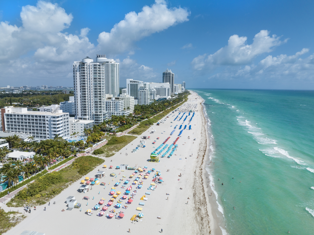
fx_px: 218
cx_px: 157
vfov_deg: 56.8
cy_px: 118
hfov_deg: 71.6
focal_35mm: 24
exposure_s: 1/400
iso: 100
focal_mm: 12.29
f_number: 11
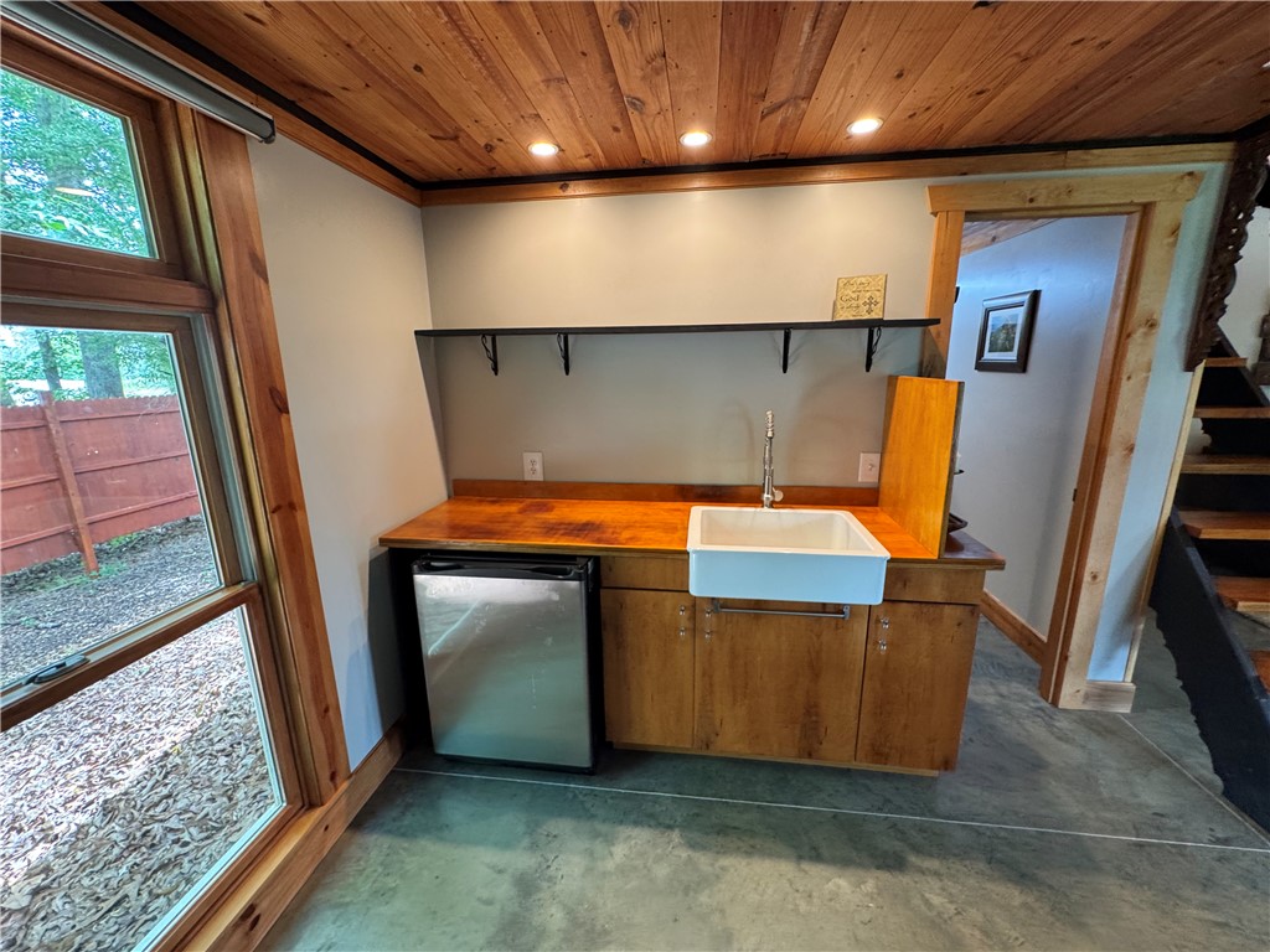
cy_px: 476
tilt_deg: -13.6
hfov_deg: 102.1
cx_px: 635
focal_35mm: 14
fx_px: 514
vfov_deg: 85.7
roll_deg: -2.2
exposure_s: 1/60
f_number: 2.2
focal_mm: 2.22
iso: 200
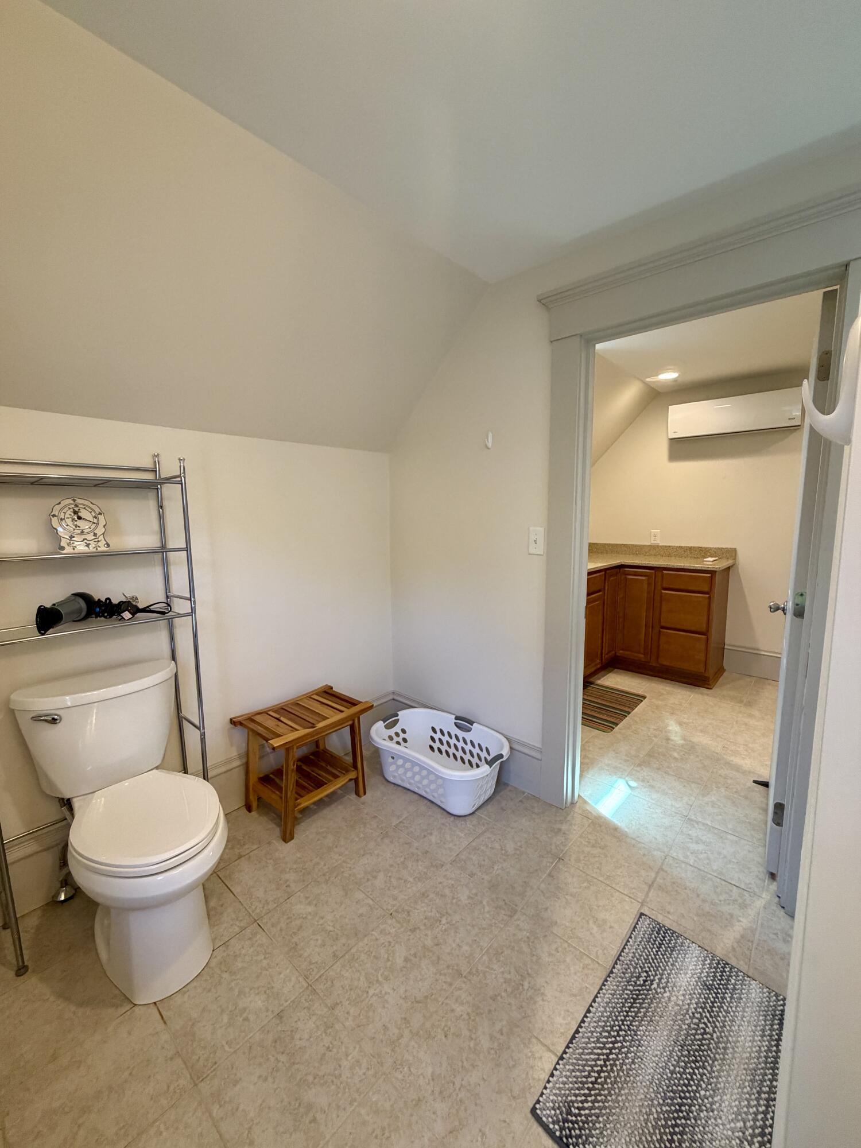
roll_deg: +0.9
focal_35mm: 14
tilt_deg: -7.0
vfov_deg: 102.1
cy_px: 574
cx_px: 430
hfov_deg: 85.7
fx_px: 464
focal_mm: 2.22
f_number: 2.2
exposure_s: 1/120
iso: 320
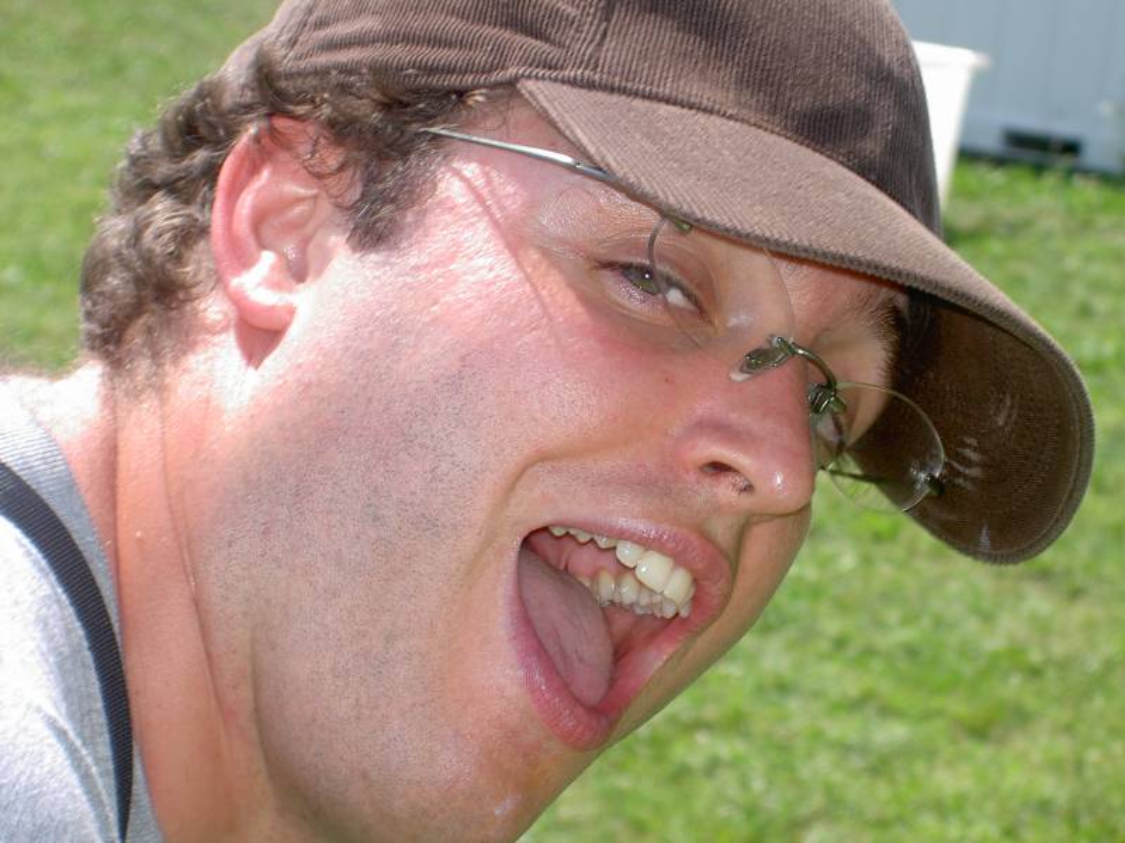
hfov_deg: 17.0
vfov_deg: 12.8
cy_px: 422
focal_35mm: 116
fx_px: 3770
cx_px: 562
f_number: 4.9
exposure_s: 1/200
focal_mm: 24
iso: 100
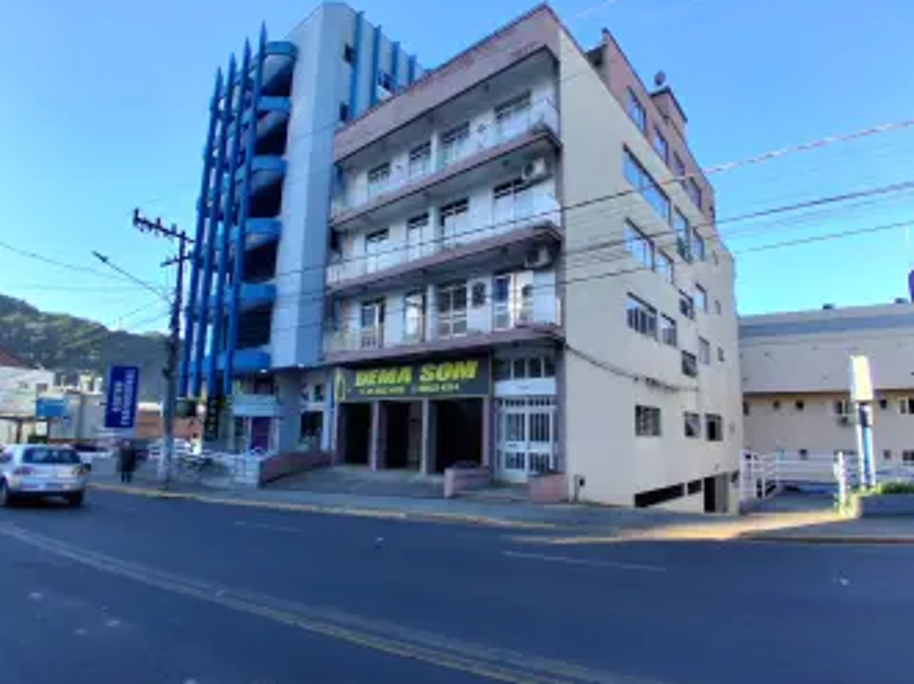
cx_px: 464
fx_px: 475
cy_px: 349
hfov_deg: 87.8
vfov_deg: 71.6
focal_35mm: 18
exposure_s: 1/275
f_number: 2.2
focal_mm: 1.4
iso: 50
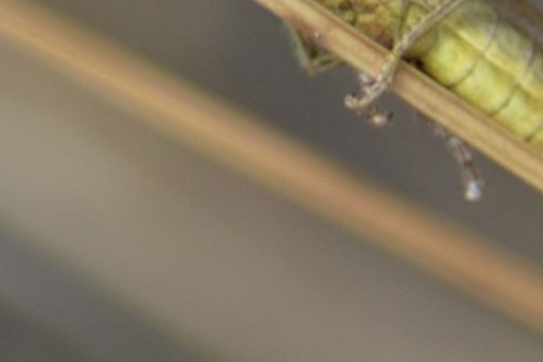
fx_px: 20105
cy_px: -109
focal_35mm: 1333
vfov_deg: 1.0
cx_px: 328
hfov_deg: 1.5
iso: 450
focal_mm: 300
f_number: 5.6
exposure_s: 1/1000
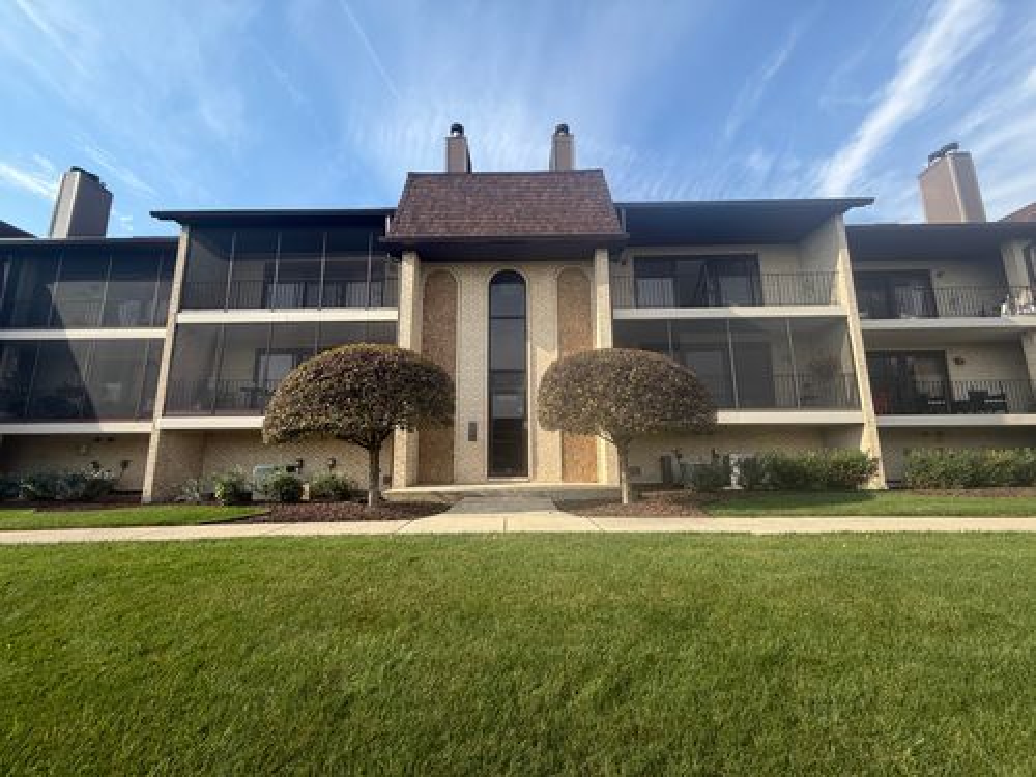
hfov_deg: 102.1
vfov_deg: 85.7
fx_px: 419
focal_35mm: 14
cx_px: 518
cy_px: 388
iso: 40
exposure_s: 1/770
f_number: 2.2
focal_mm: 2.22
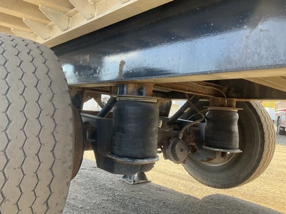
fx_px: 240
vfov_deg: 48.2
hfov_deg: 61.7
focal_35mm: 29
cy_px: 107
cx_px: 143
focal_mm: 3
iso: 32
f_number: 1.8
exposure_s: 1/130
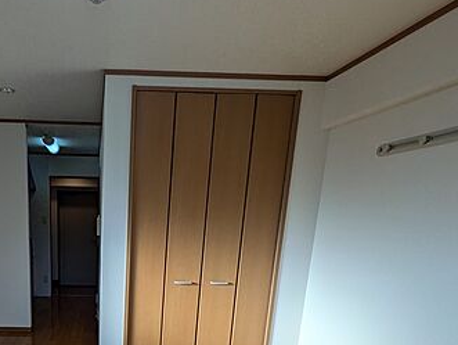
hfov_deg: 60.9
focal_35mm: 27
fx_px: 358
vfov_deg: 47.7
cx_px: 103
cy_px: 291
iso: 50
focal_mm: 1.83
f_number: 2.2
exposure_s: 1/315
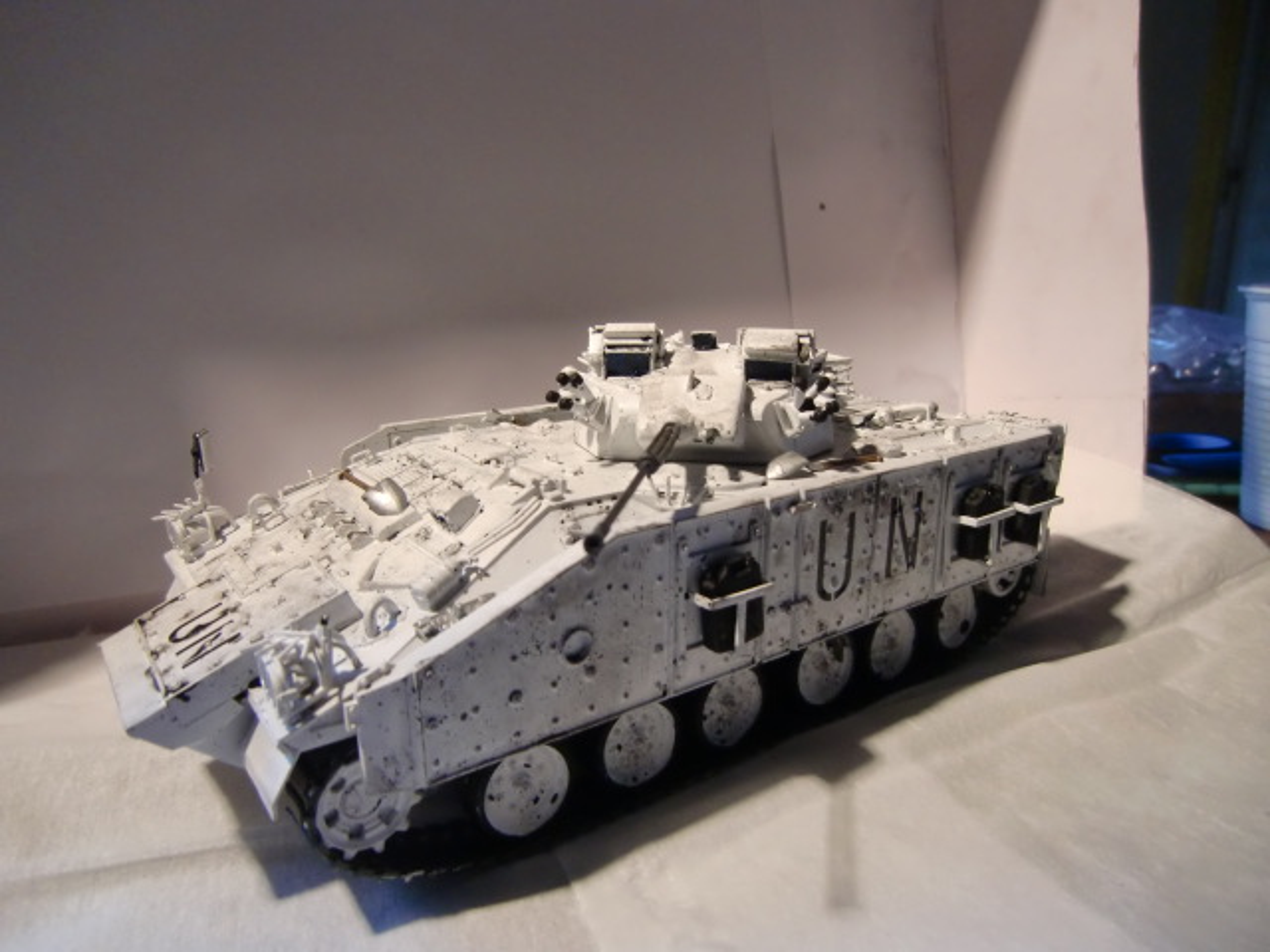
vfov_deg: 56.8
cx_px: 635
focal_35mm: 24
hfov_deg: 71.6
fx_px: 881
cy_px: 476
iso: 250
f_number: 3.2
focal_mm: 4.3
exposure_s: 1/60
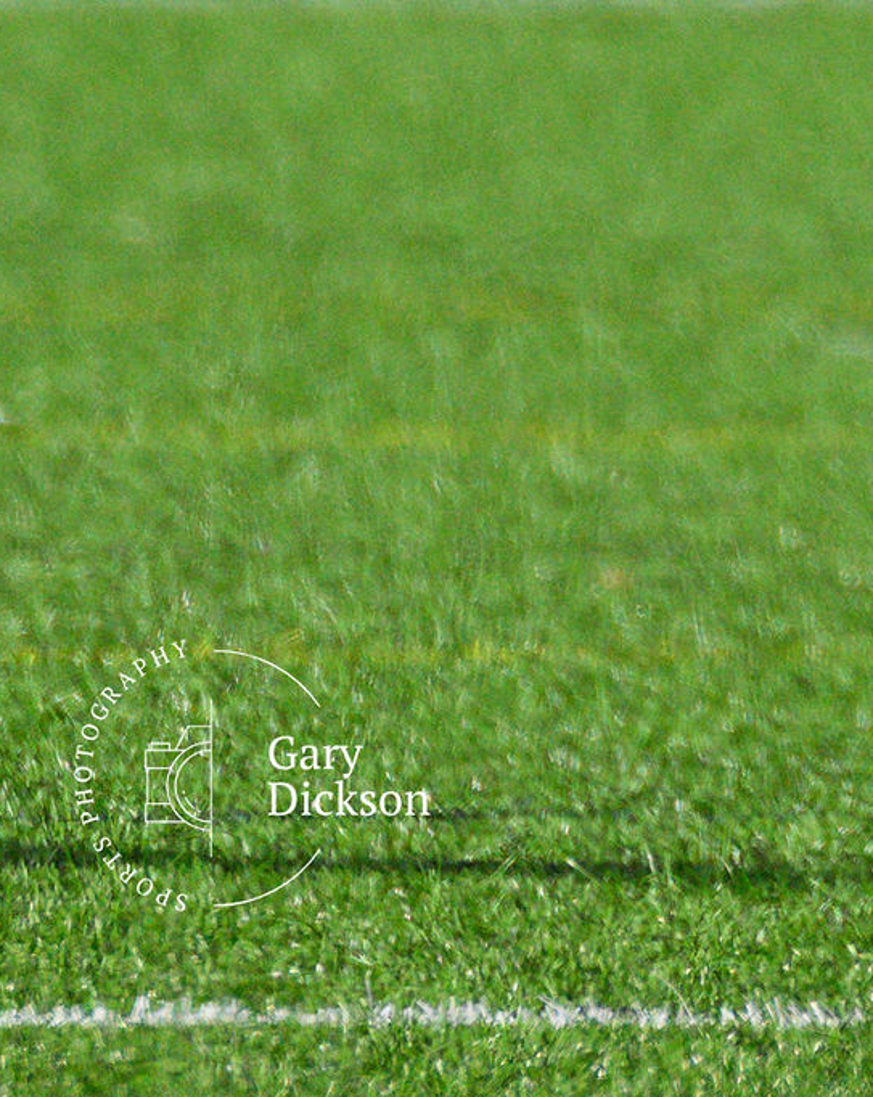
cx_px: 1614
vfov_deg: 0.7
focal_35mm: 2892
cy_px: -1679
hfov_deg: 0.5
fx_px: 93675
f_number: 5.6
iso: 640
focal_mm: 400
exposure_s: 1/4000
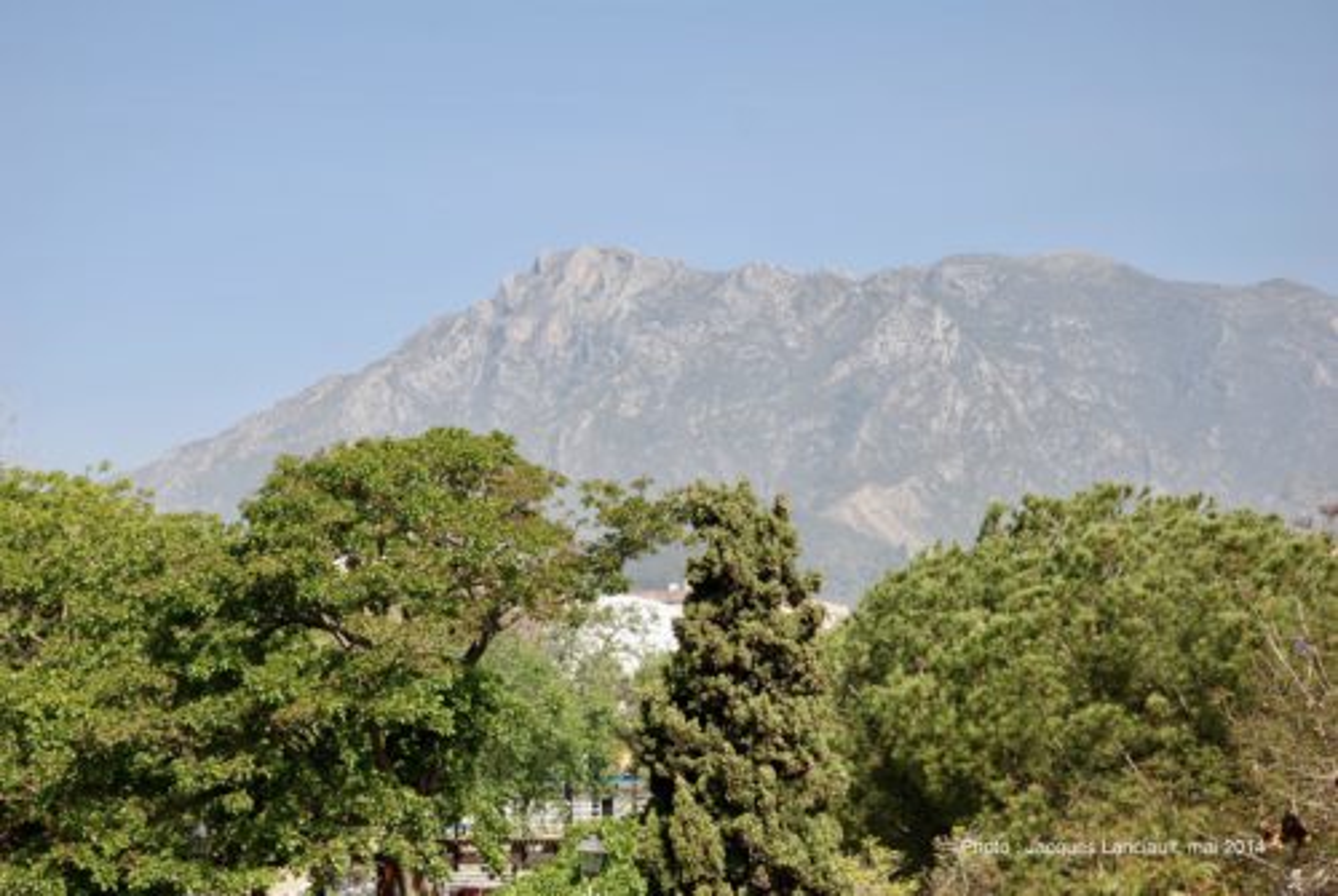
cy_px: 448
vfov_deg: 19.0
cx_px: 669
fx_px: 2680
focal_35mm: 72
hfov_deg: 28.0
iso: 100
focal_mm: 48
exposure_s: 1/200
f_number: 7.1
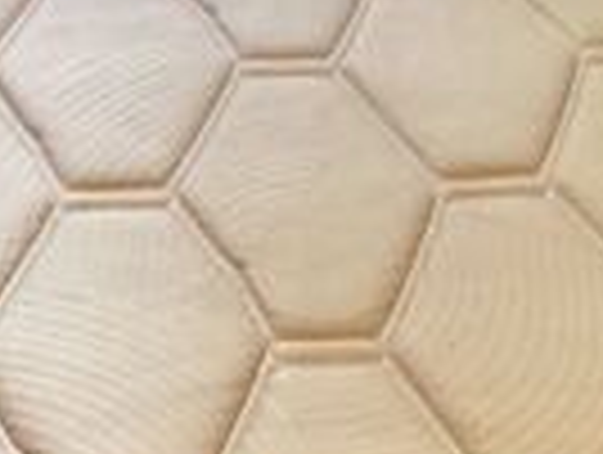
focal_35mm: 111
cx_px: 202
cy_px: -108
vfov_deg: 13.0
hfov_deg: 17.6
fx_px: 1937
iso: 400
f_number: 2.4
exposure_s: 1/30
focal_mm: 3.3
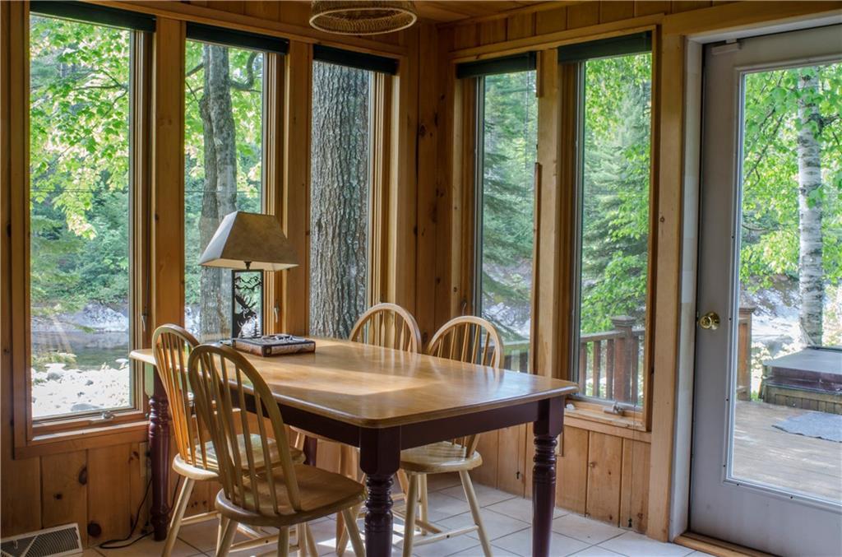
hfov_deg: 53.3
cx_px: 421
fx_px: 840
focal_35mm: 36
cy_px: 278
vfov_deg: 36.7
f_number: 22
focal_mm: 24
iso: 200
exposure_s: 1.3
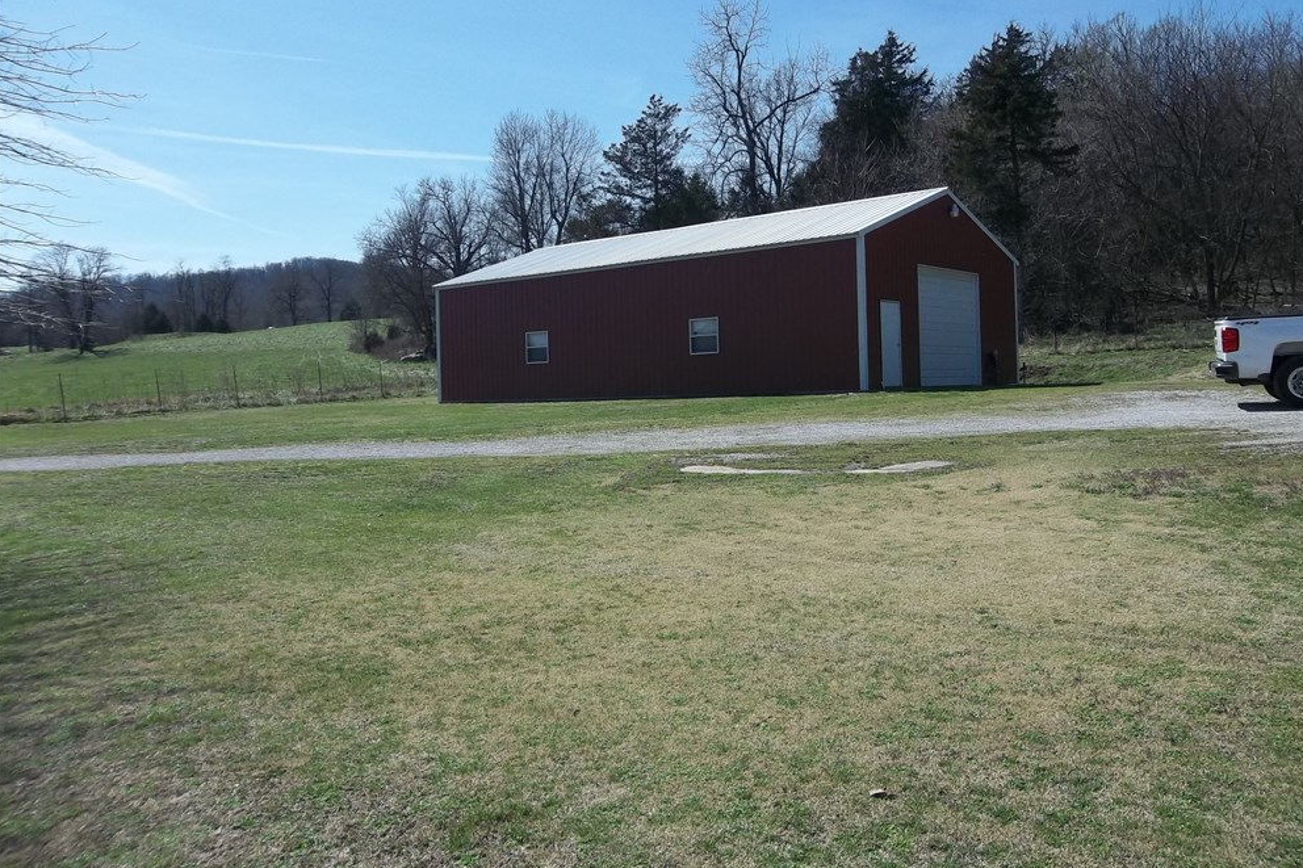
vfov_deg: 44.9
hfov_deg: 63.7
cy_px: 398
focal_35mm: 29
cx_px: 667
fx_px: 1049
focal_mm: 4.9
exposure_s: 1/250
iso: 80
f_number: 8.9
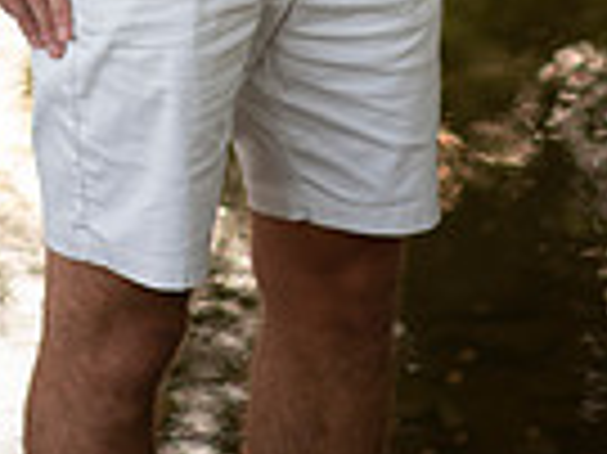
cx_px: 207
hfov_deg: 7.3
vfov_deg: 5.3
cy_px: -548
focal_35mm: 272
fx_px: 4765
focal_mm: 85
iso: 125
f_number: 1.8
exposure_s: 1/250
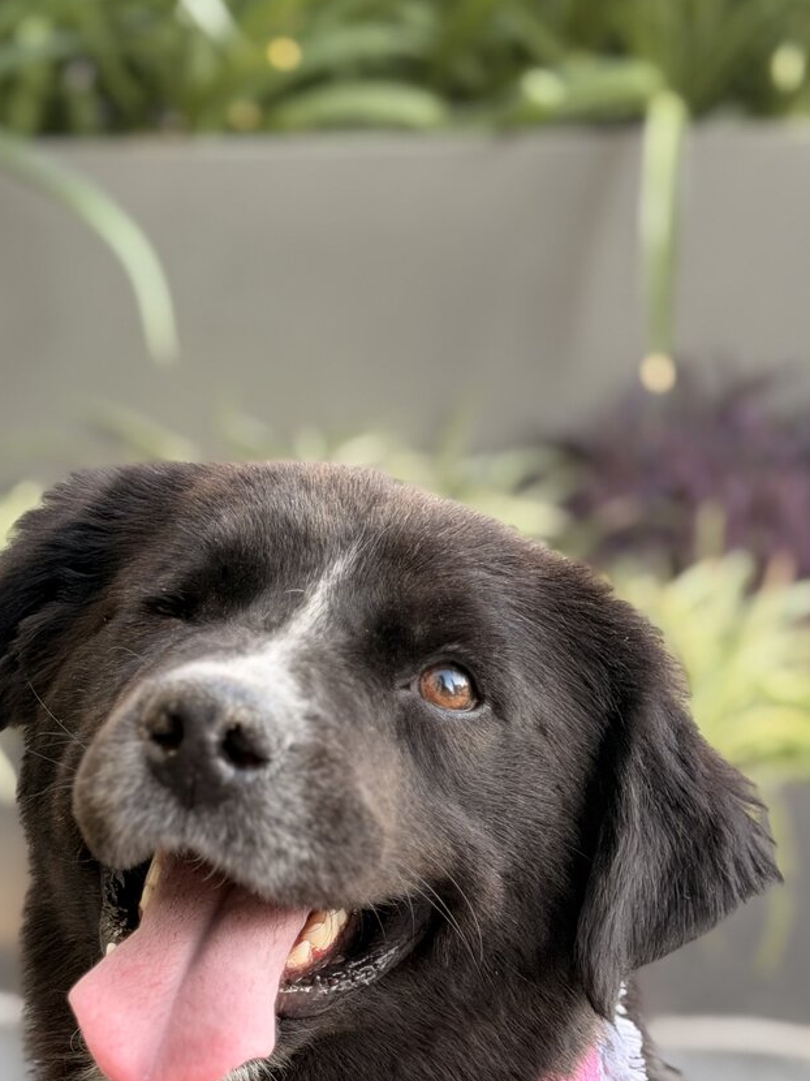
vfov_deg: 23.8
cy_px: 853
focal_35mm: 81
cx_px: 146
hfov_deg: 18.0
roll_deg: -4.4
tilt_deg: -23.9
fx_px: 2528
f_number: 1.78
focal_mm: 6.76
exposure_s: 1/99
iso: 100
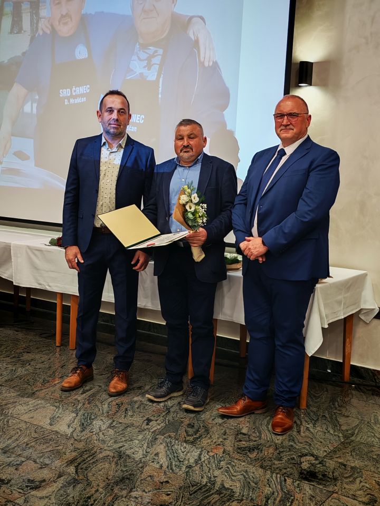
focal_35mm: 48
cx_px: 190
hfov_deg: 30.3
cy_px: 253
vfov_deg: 39.7
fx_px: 703
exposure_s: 1/100
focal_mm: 6.12
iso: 400
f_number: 1.9
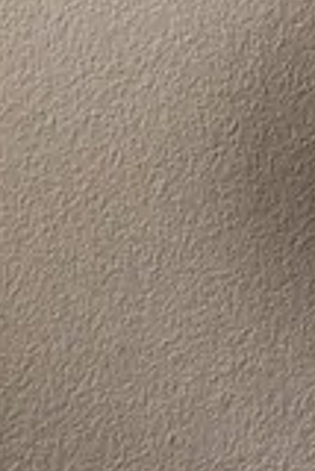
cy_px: 377
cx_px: -333
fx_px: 6260
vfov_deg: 4.3
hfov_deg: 2.9
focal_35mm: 478
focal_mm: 85
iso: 100
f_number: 4.5
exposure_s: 1.3
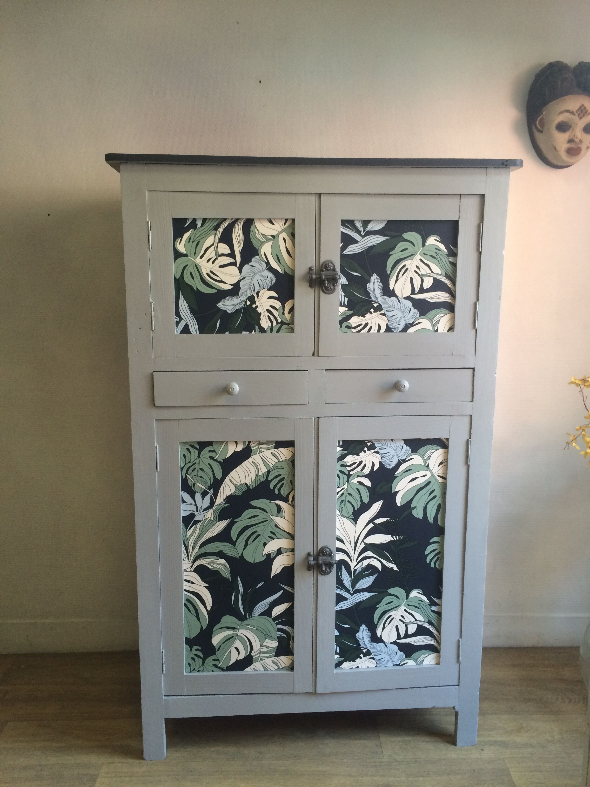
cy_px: 394
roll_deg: +1.0
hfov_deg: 48.2
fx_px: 659
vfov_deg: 61.7
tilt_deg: -10.6
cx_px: 295
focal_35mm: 29
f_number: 2.2
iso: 64
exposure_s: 1/33
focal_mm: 4.15
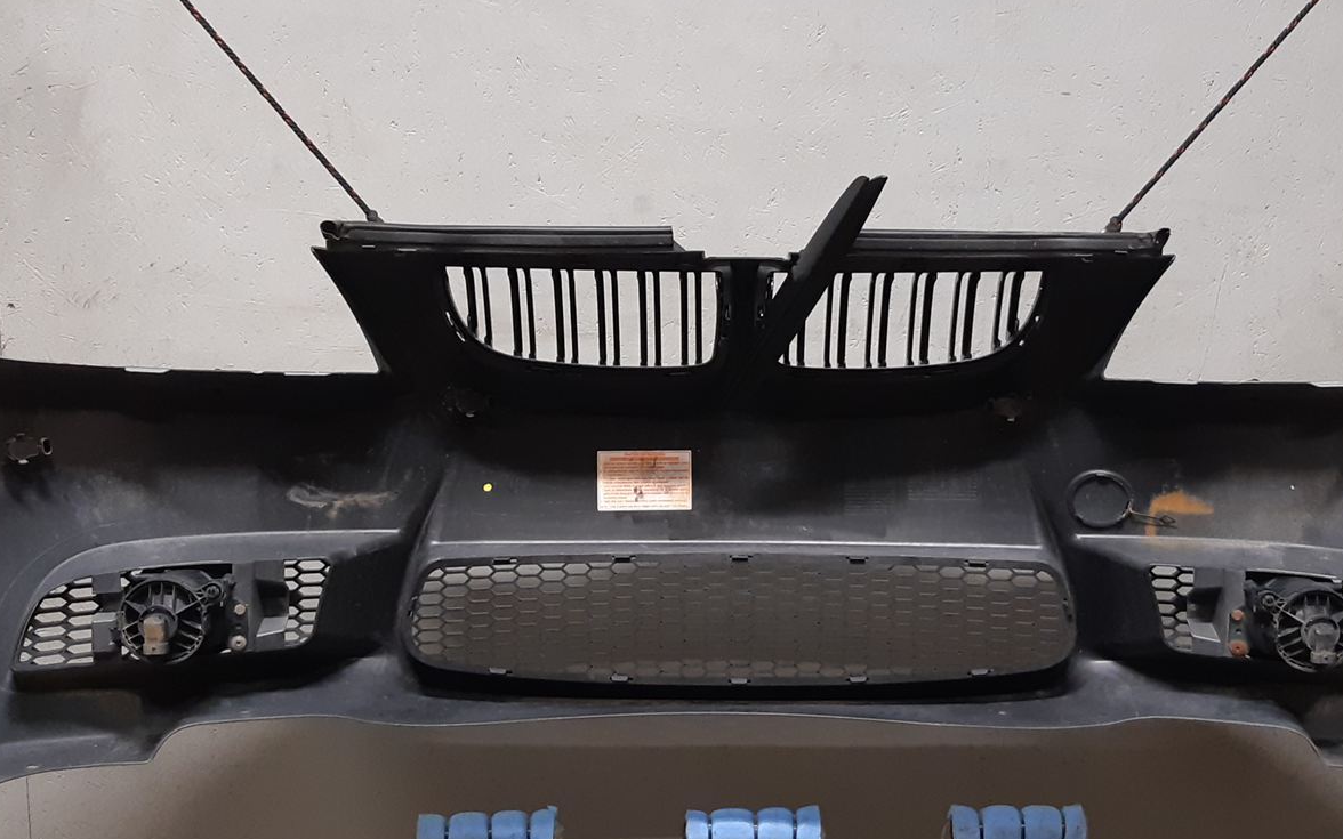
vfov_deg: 26.8
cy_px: 518
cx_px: 739
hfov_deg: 41.8
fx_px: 1757
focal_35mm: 48
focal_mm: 3.93
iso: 200
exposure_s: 1/50
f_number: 1.7
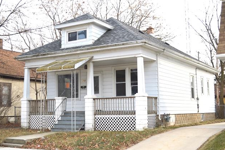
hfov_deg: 38.2
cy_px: 74
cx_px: 111
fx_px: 325
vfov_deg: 26.0
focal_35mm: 52
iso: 100
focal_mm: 34
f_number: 5.6
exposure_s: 1/200
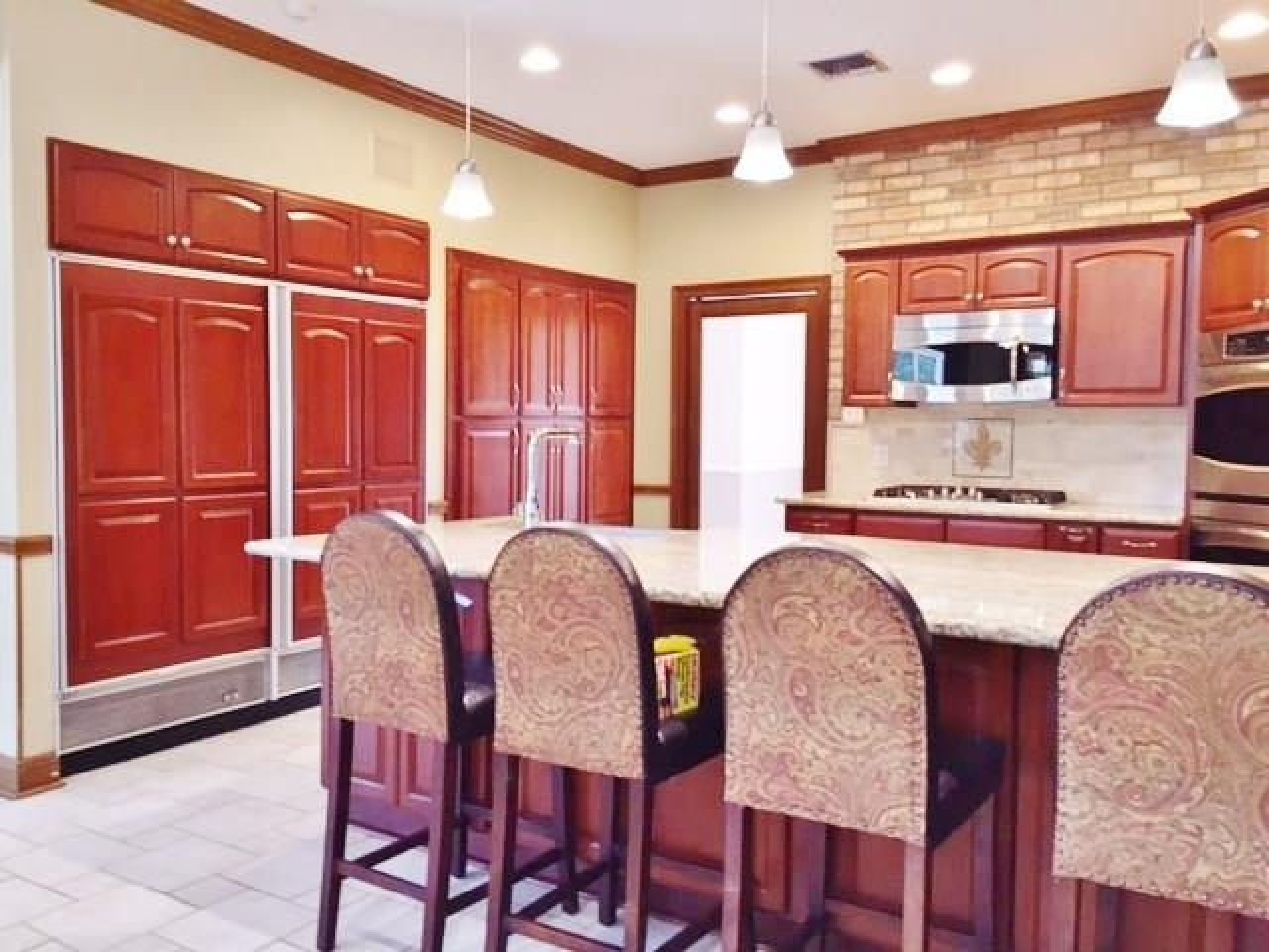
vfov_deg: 48.2
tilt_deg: -2.1
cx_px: 634
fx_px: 1063
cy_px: 476
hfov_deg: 61.7
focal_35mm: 29
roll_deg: -1.3
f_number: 2.2
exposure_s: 1/30
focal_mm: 4.15
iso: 100
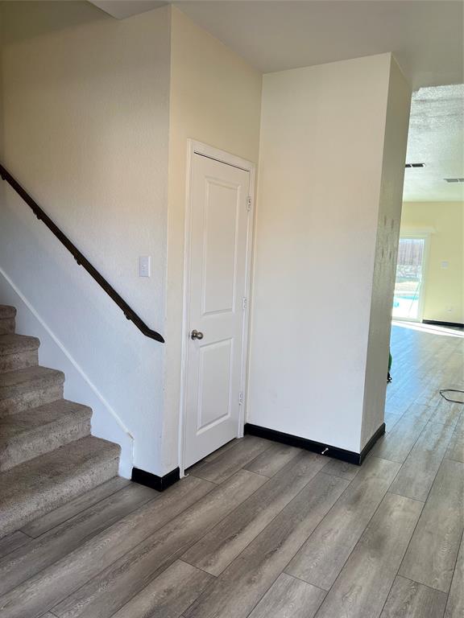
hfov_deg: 53.1
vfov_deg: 67.3
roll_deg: -3.0
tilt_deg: -7.7
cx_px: 232
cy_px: 309
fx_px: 465
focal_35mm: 26
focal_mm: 5.7
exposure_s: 1/120
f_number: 1.5
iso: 50
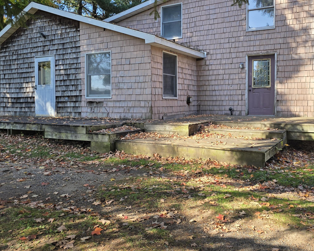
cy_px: 106
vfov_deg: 44.4
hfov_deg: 54.0
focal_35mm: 33
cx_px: 182
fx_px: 307
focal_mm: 6.3
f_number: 1.7
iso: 12
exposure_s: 1/215
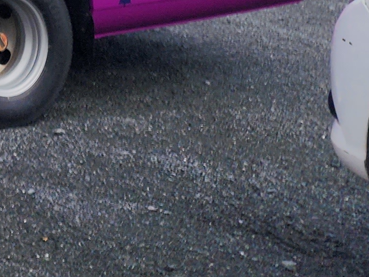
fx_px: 1301
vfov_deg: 10.7
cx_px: -563
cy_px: -339
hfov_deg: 12.2
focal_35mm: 122
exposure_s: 1/621
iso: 12
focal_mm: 6.4
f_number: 1.8
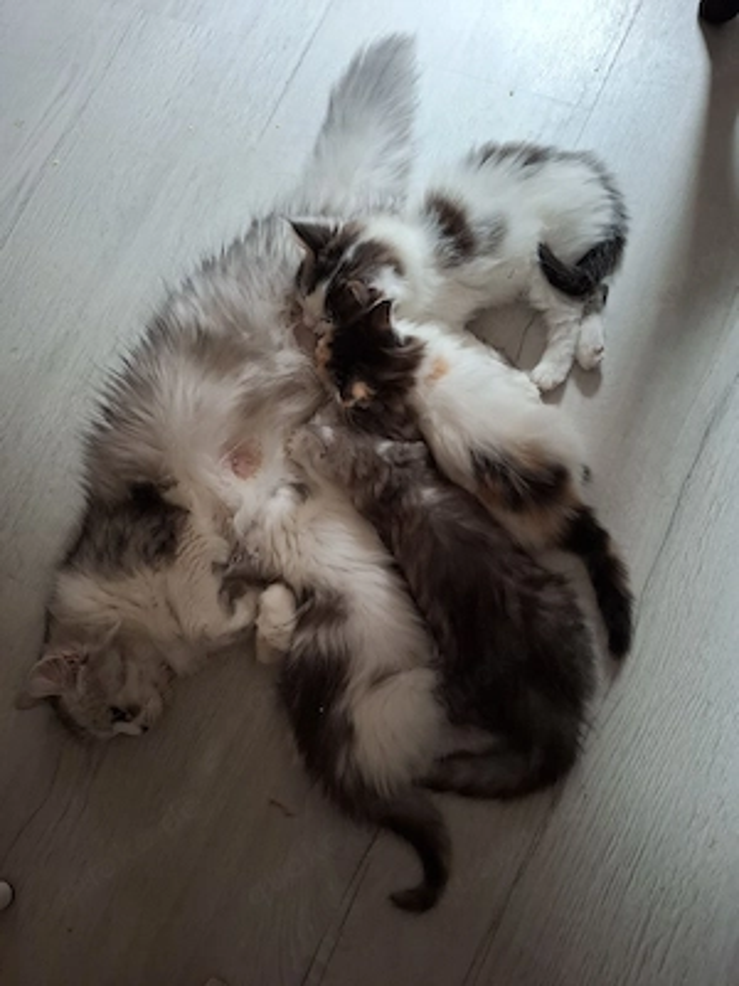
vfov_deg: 73.9
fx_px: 655
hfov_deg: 58.9
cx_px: 370
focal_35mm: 23
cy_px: 493
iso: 400
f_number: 1.8
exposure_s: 1/25
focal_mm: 5.54
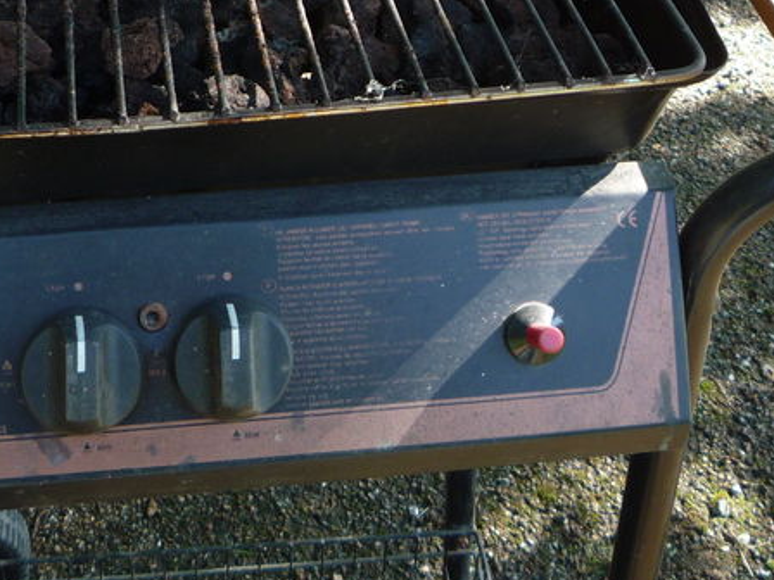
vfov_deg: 21.7
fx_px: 1498
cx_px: 295
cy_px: 133
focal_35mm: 67
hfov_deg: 28.9
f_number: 3.3
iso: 100
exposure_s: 1/60
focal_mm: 5.2
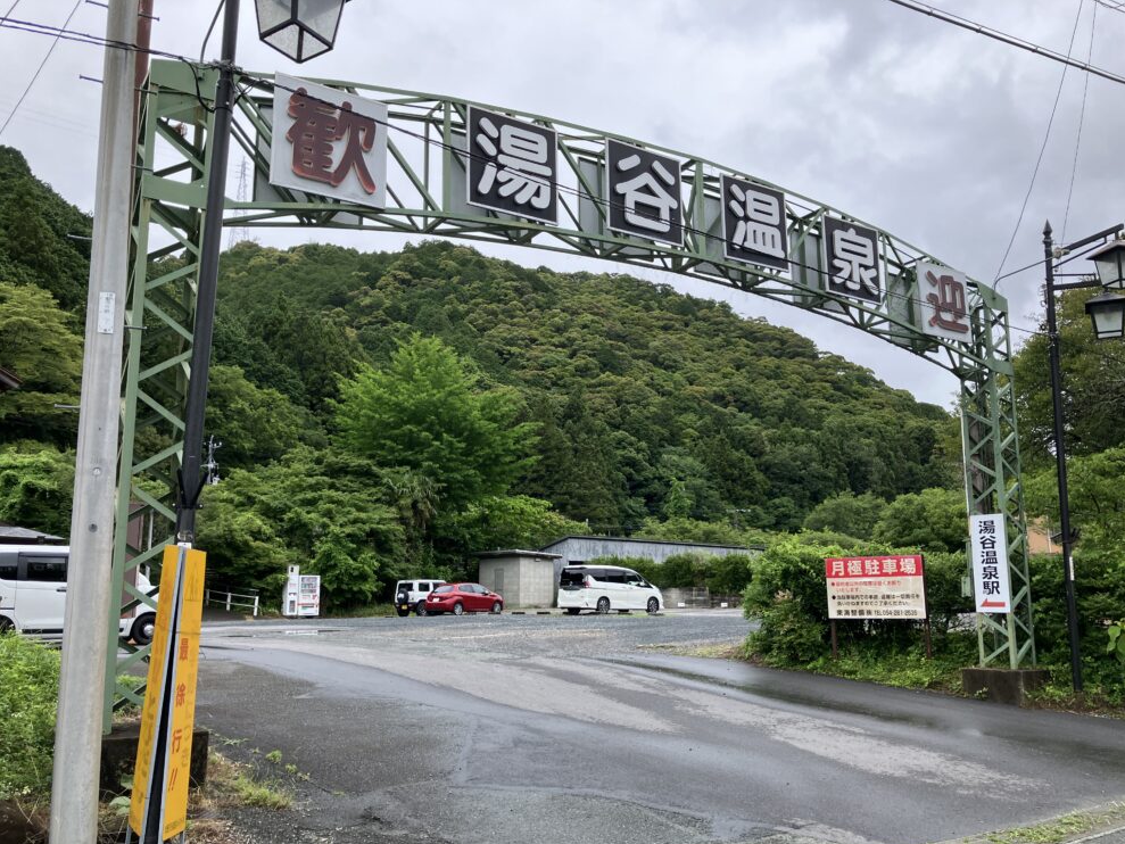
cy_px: 436
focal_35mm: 29
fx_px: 943
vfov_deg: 48.2
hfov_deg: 61.6
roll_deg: +1.0
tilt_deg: +10.5
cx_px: 581
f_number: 1.8
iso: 32
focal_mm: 3.99
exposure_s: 1/823
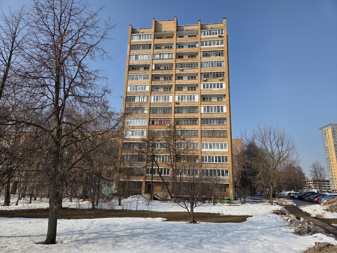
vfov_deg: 58.9
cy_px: 126
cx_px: 168
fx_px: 224
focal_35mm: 23
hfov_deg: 73.9
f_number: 1.8
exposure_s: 1/5699
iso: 80
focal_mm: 5.4
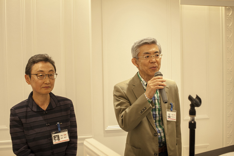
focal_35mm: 35
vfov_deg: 37.8
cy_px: 78
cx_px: 117
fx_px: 227
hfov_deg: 54.5
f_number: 5.6
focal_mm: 35
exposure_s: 1/100
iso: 720
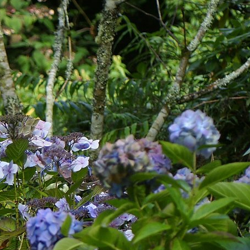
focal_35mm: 286
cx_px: -289
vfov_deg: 6.1
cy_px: 277
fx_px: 2337
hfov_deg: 5.9
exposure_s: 1/320
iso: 200
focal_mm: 50
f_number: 4
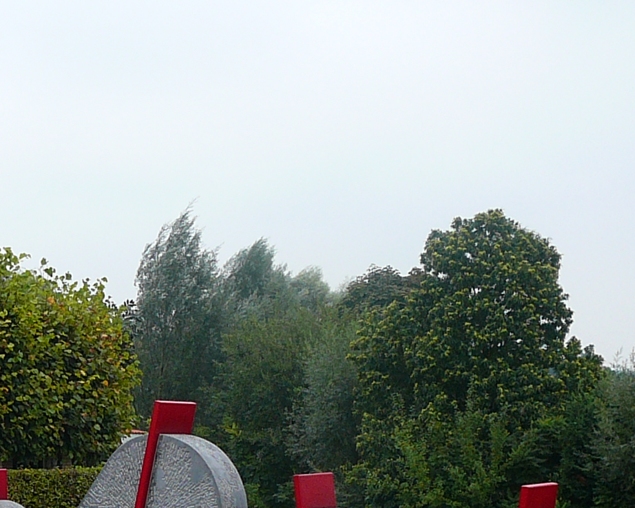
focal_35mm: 89
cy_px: 539
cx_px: 19
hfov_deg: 20.9
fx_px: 1672
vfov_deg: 16.8
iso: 80
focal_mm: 5.2
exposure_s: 1/100
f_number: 2.8
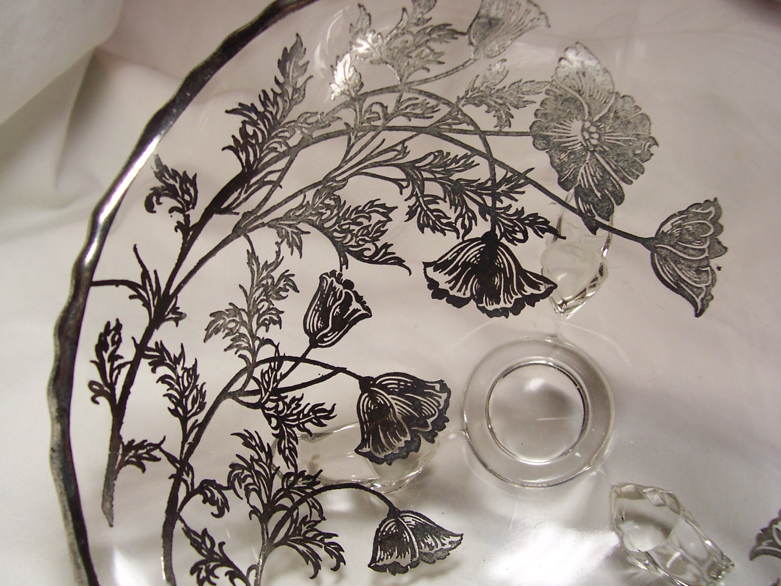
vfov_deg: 38.7
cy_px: 293
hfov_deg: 50.1
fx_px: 835
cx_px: 390
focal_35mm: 37
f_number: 2.8
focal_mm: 5.6
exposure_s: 1/60
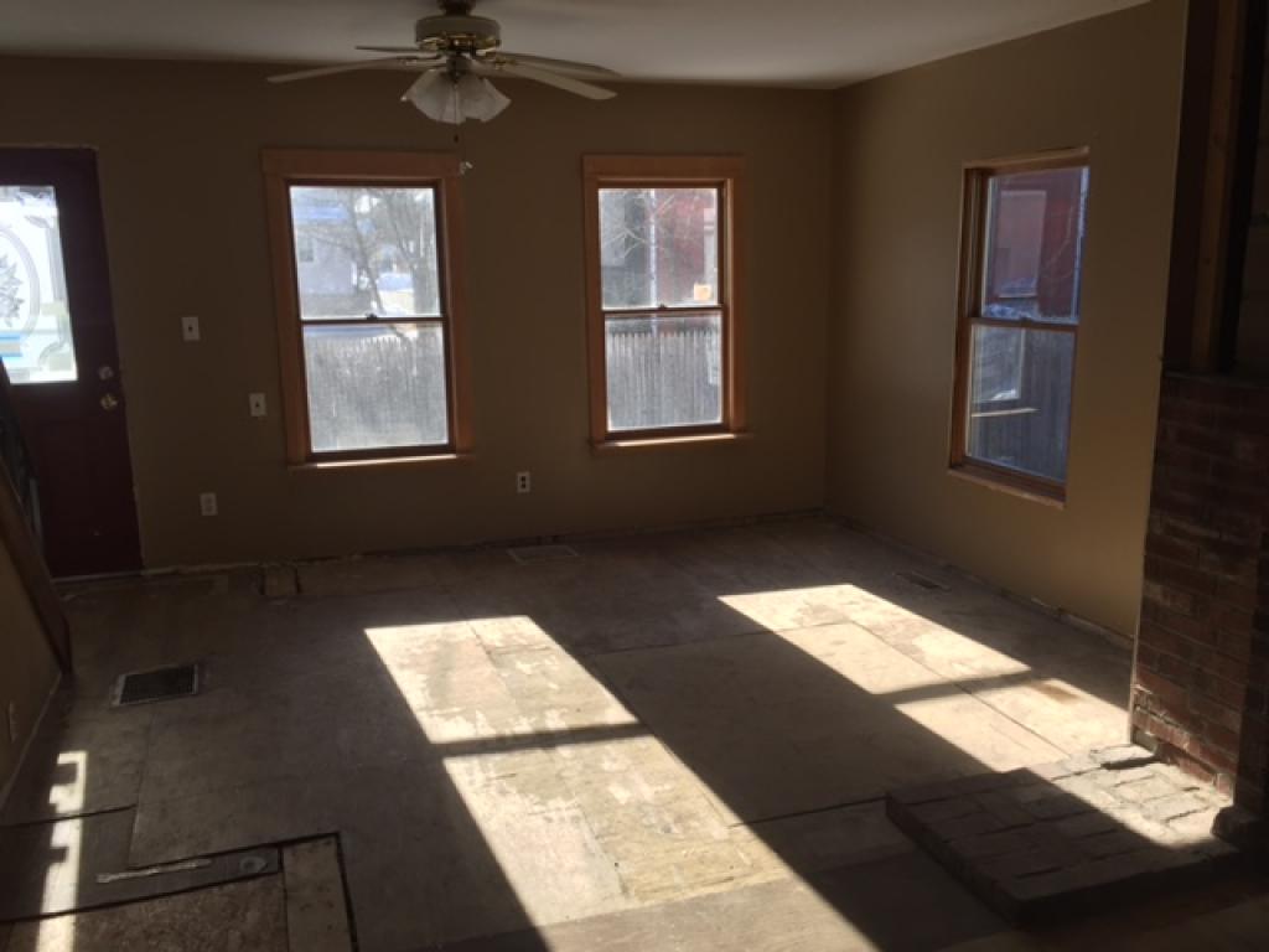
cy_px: 476
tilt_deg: -10.1
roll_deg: -0.8
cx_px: 634
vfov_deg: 48.2
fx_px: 1063
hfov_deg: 61.7
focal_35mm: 29
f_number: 2.2
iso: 32
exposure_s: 1/329
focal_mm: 4.15
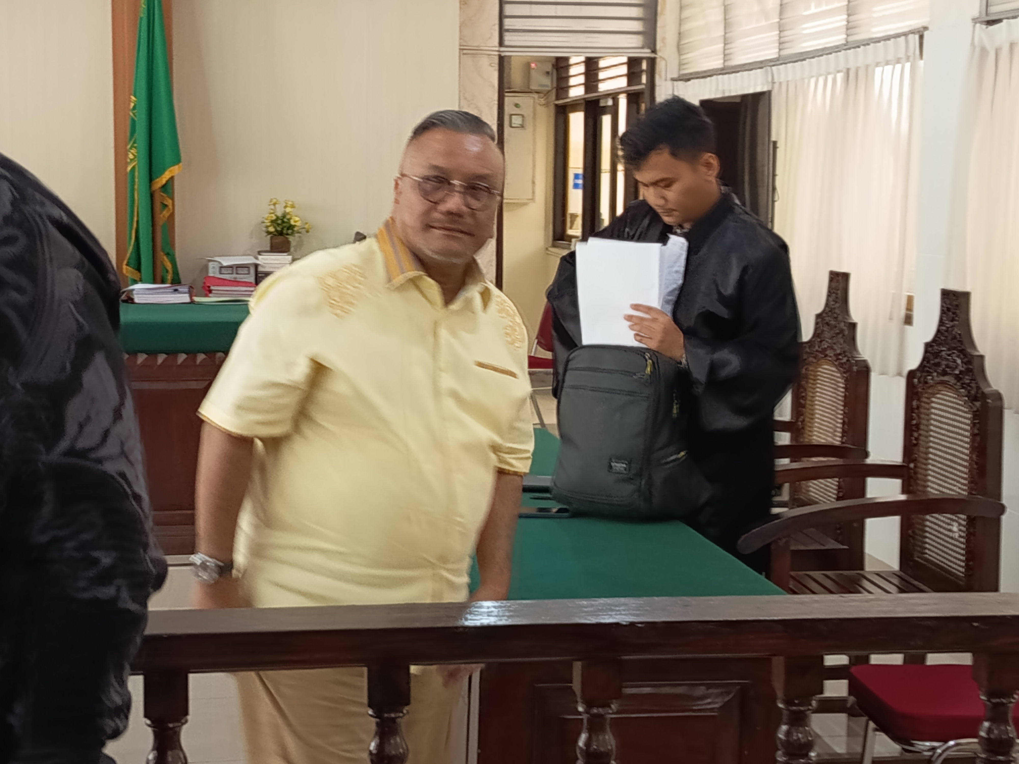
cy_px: 382
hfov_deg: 30.3
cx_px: 510
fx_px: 1884
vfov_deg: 22.9
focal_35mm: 64
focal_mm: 5.27
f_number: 1.7
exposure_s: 1/25
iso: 532
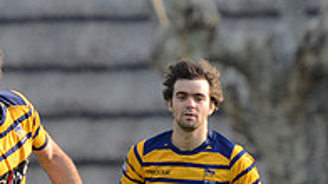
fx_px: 6485
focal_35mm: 746
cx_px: -74
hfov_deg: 2.9
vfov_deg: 1.6
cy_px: 262
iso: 400
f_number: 4
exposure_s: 1/640
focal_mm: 240
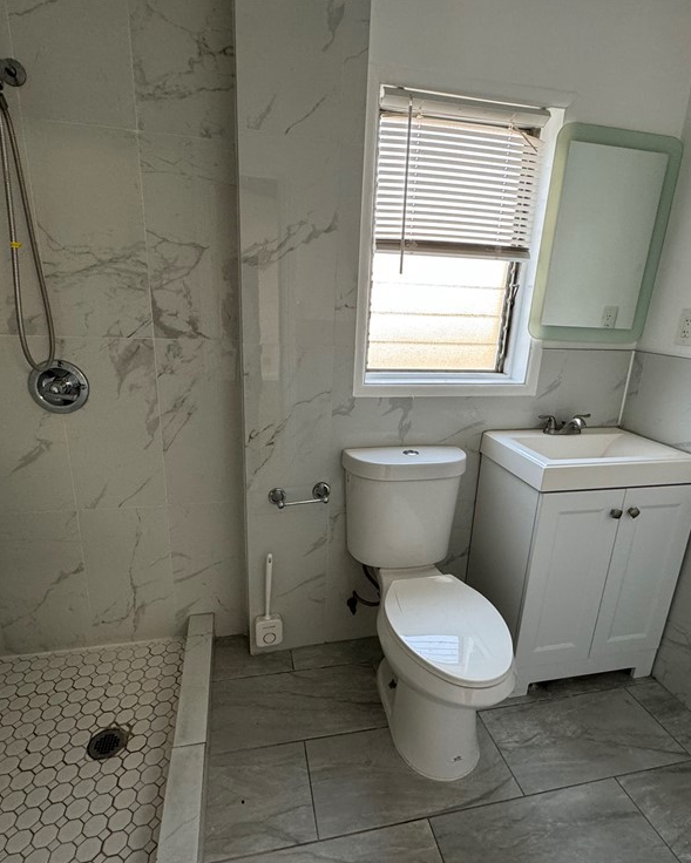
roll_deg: -2.3
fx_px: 486
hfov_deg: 70.9
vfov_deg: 83.2
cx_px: 352
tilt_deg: -17.8
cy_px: 448
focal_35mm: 19
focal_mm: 2.22
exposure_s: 1/60
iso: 250
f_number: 2.2
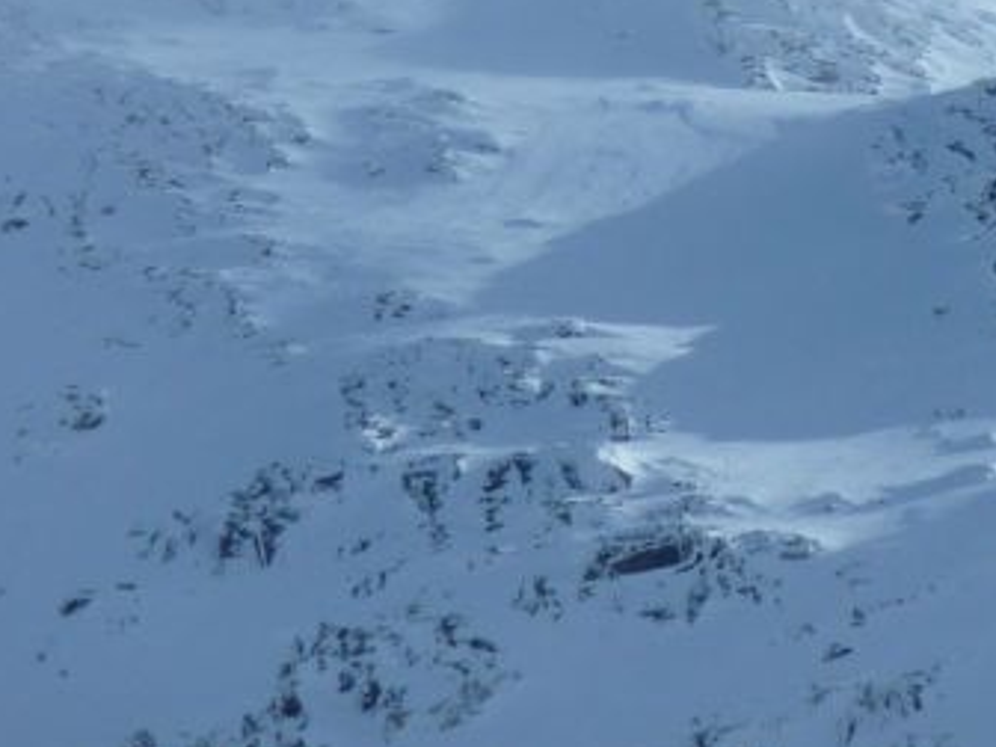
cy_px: -124
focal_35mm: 715
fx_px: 20573
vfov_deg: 2.1
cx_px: 883
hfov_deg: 2.8
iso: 80
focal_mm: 49.2
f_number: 6.3
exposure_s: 1/1000
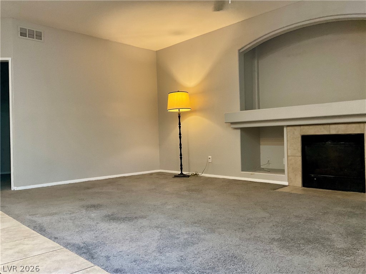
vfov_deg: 48.2
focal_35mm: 29
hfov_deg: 61.7
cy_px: 137
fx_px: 307
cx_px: 183
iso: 250
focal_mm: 3
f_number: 1.8
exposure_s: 1/60
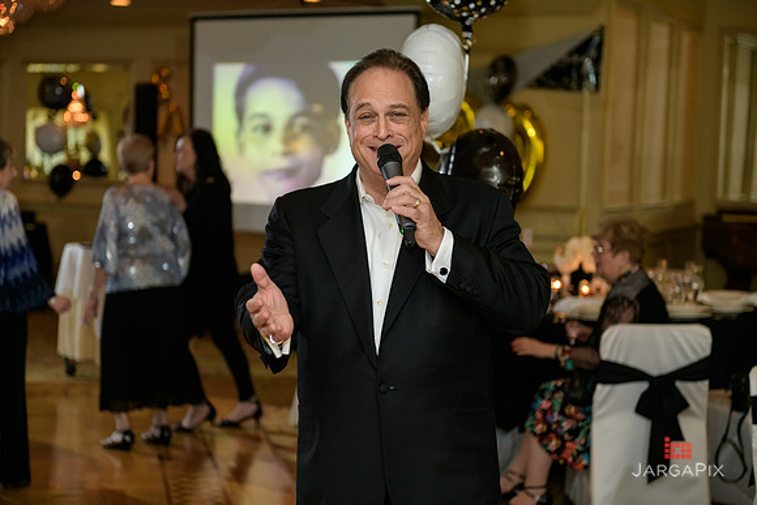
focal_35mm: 70
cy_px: 252
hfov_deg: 28.8
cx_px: 378
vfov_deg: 19.5
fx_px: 1472
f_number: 2.8
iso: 1600
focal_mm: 70
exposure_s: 1/125
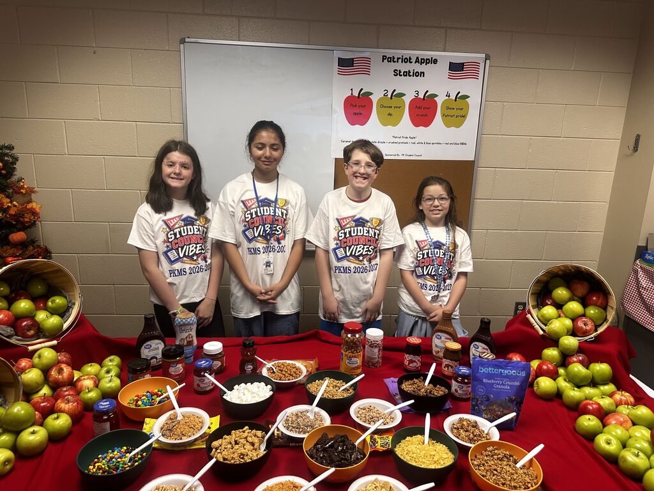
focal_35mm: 24
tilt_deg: -13.7
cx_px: 327
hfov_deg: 71.6
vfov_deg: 56.8
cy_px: 246
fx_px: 453
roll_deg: -2.1
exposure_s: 1/60
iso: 125
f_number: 1.78
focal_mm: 6.86
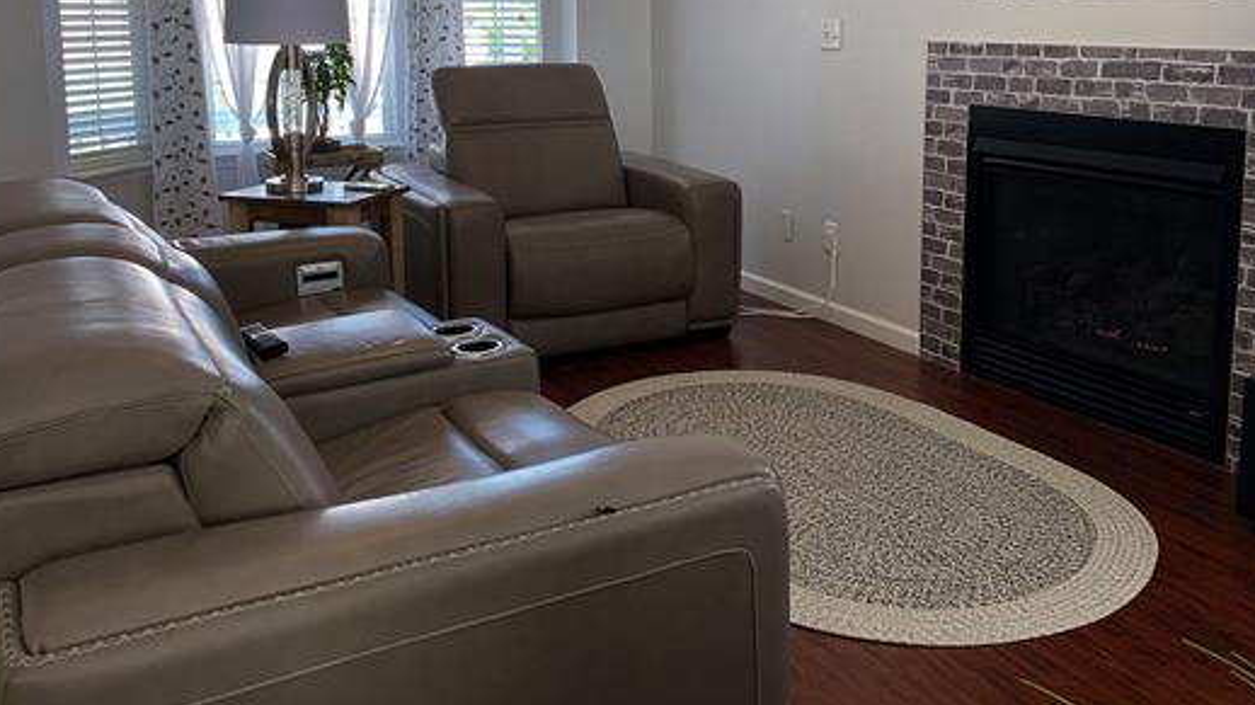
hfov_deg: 56.5
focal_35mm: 35
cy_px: 183
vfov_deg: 33.1
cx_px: 705
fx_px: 1164
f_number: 1.8
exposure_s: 1/60
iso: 100
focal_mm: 4.25
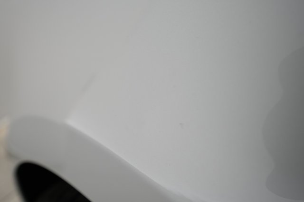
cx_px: 152
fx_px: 236
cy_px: 101
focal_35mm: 28
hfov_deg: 65.5
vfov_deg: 46.4
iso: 1000
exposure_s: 1/80
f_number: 5.6
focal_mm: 28
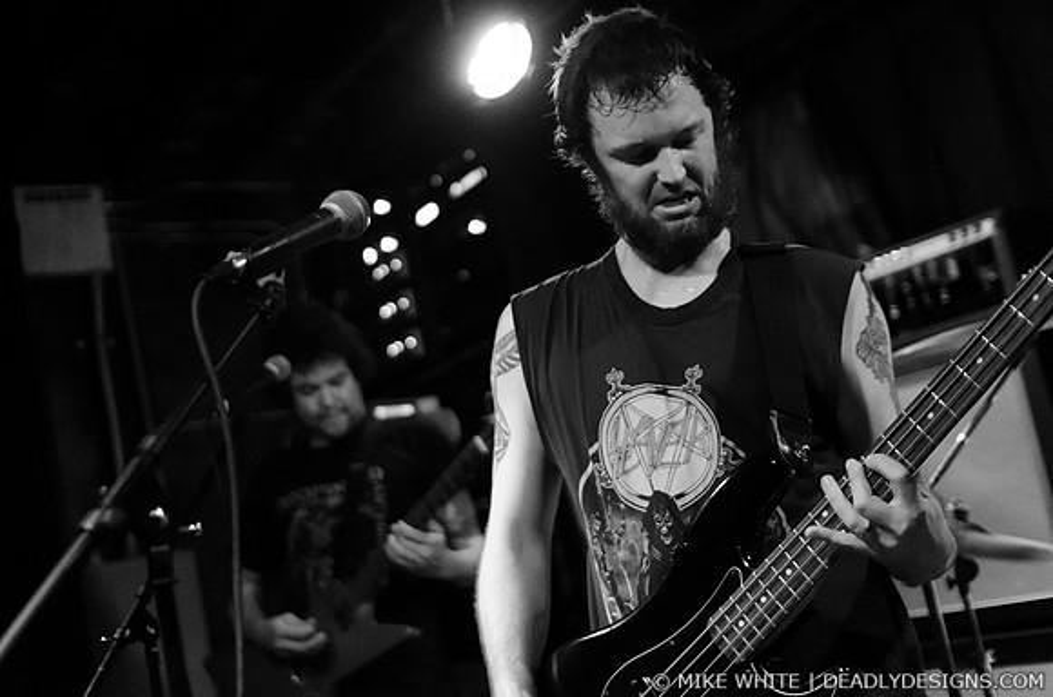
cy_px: 348
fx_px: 1313
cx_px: 526
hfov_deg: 43.7
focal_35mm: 45
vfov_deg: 29.7
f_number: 1.8
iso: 2500
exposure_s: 1/80
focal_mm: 30
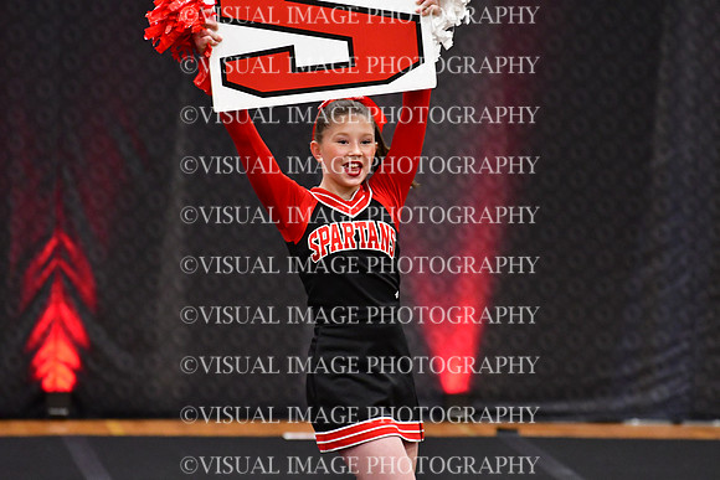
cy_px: 240
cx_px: 360
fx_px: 6001
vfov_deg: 4.6
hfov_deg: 6.9
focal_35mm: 300
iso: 5000
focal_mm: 200
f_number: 3.5
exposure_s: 1/500
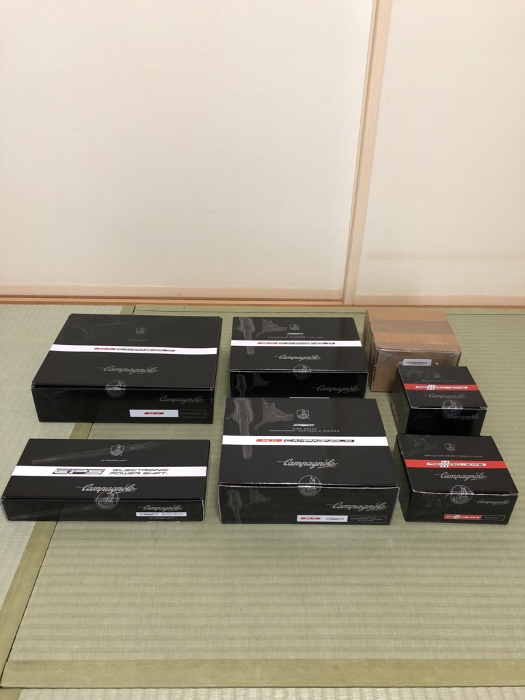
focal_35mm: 28
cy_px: 350
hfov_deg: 49.7
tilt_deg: -33.4
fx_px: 566
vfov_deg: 63.4
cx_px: 262
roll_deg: -0.7
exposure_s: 1/17
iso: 50
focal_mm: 4
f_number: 1.8
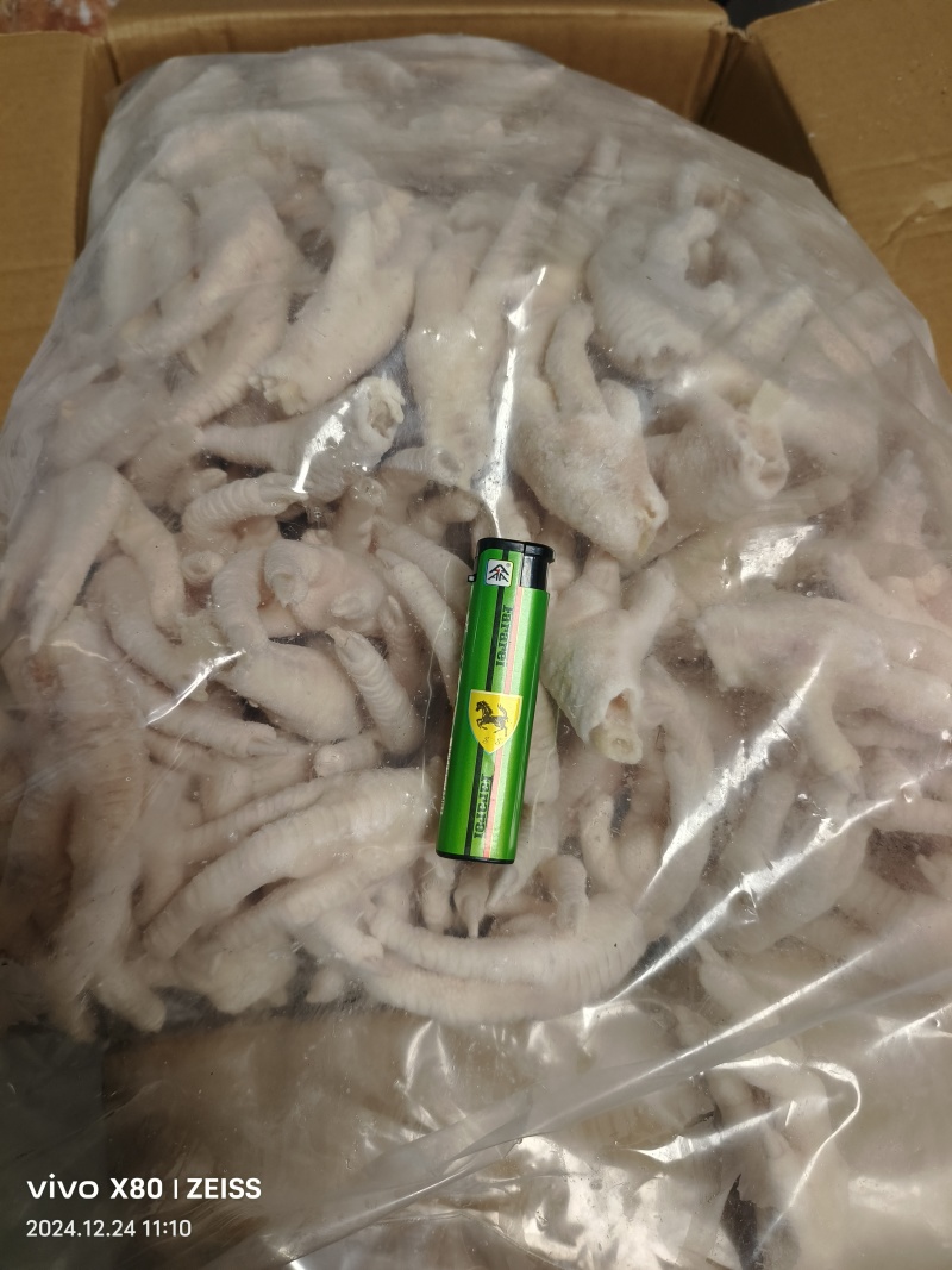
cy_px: 635
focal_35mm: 23
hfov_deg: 58.9
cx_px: 476
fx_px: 844
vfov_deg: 73.9
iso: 1016
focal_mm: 5.5
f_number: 1.75
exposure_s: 1/100
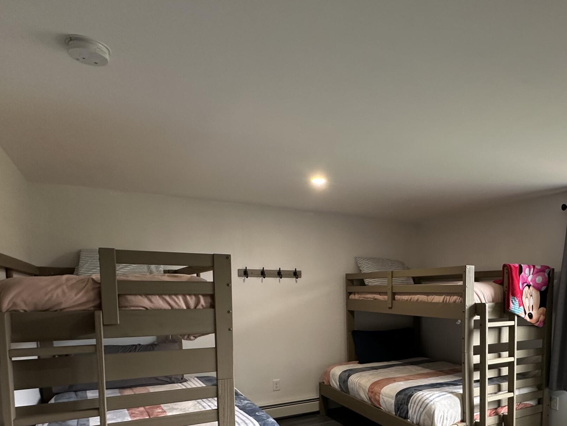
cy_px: 331
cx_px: 378
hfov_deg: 65.5
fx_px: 426
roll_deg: -0.5
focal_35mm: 26
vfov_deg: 50.4
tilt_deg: -5.7
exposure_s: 1/60
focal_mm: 2.22
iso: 200
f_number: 2.2
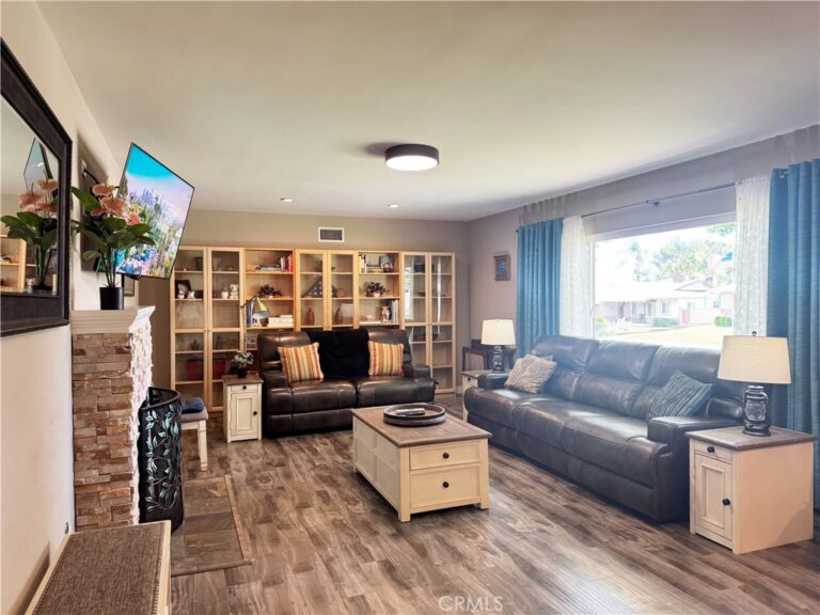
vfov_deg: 56.8
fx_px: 569
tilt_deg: -1.2
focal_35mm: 24
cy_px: 308
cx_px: 410
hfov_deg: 71.6
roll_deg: +0.6
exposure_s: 1/120
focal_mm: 6.76
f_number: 1.78
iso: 200
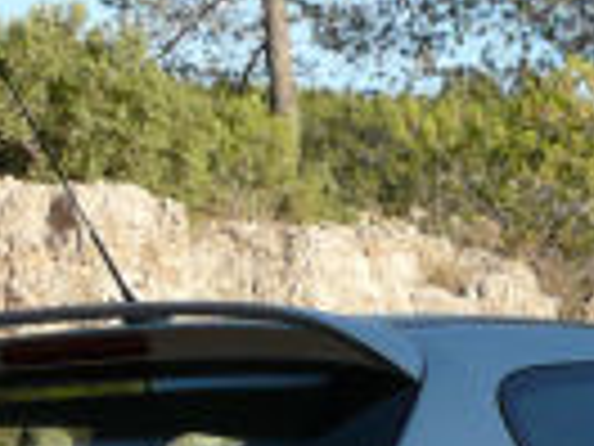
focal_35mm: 237
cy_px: 833
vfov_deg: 6.1
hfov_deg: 8.3
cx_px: 644
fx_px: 4067
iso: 100
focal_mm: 8.1
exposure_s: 1/500
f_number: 3.6
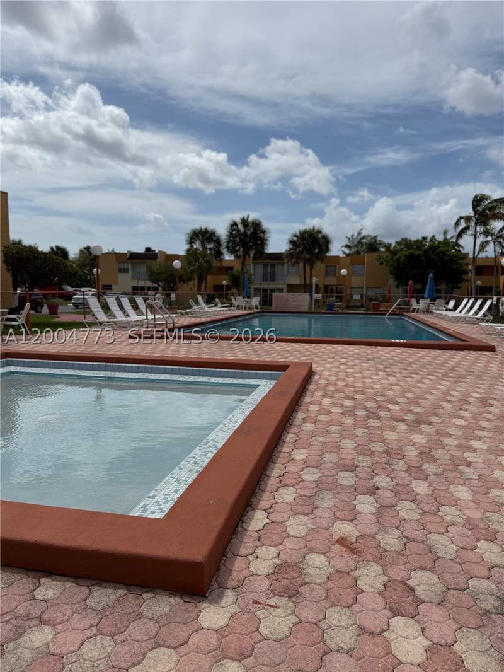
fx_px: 466
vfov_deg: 71.6
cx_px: 252
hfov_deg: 56.8
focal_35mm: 24
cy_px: 336
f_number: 1.78
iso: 80
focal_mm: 6.76
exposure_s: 1/11905
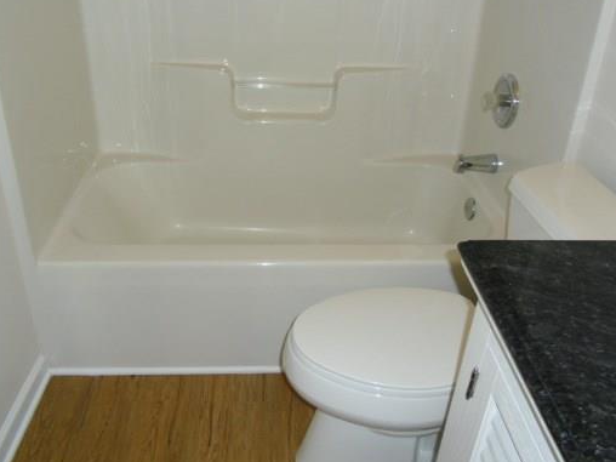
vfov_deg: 41.7
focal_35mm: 34
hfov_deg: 54.0
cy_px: 198
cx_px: 306
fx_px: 605
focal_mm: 4.9
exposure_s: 1/60
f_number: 3.2
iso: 100
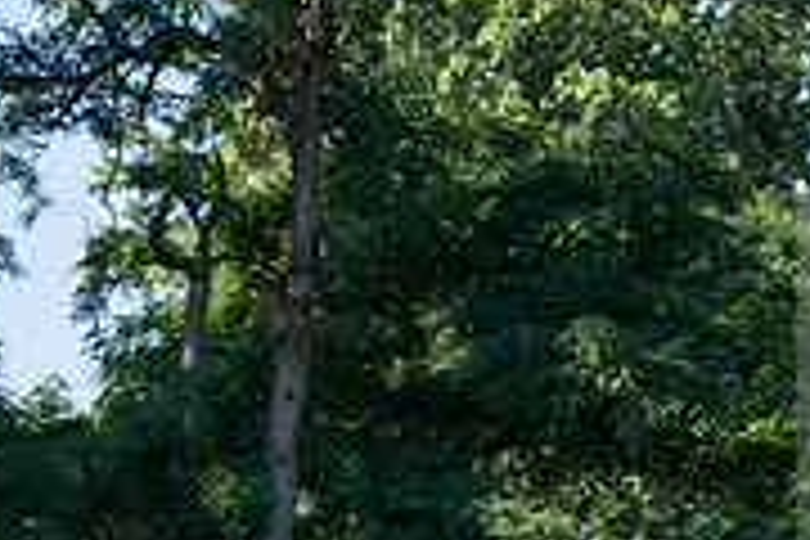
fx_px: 6232
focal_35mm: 277
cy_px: 731
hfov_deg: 7.4
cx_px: 662
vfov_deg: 4.9
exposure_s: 1/400
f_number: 3.5
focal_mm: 86
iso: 80
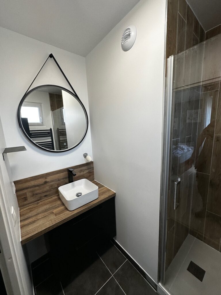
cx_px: 110
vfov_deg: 102.1
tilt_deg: -11.9
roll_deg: +3.6
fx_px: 119
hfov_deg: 85.7
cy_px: 148
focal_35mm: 14
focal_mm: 2.22
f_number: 2.2
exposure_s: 1/100
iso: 80
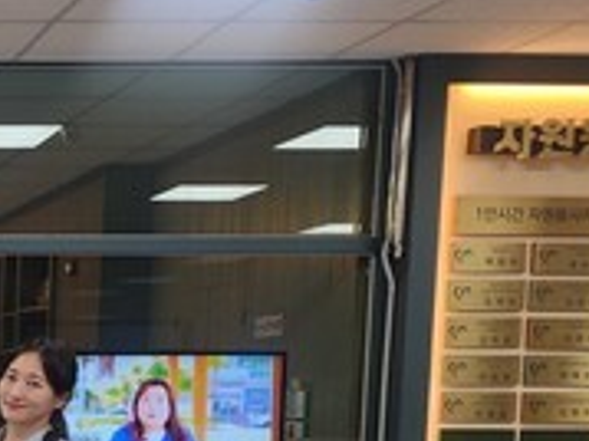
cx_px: -332
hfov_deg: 20.9
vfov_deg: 18.3
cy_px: 500
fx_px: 1309
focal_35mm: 77
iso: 64
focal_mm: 6.4
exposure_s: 1/120
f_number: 1.8
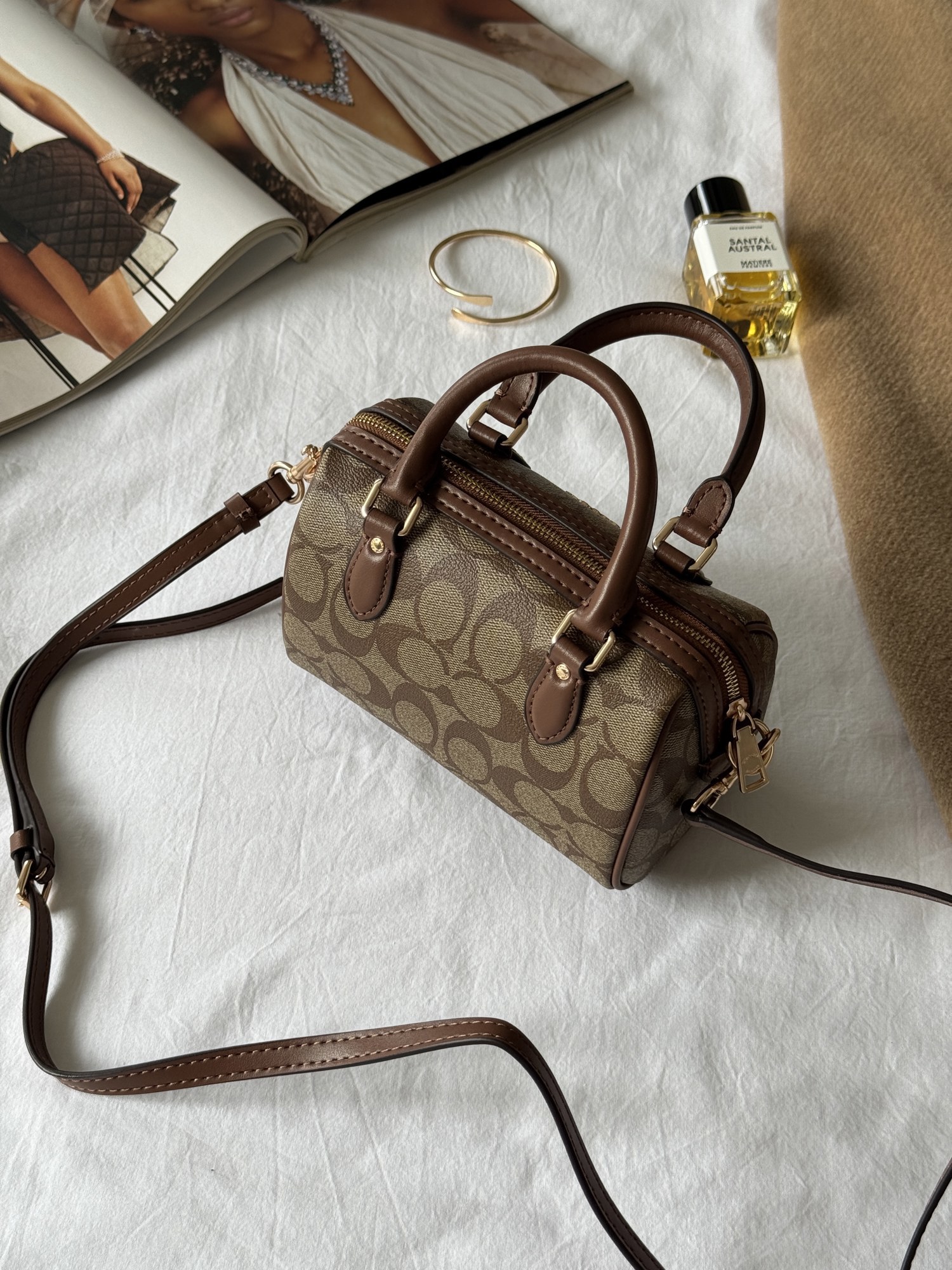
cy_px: 635
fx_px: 1760
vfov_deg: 39.7
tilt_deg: -52.7
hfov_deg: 30.3
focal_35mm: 48
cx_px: 476
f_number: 1.78
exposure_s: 1/121
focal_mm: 6.76
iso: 50
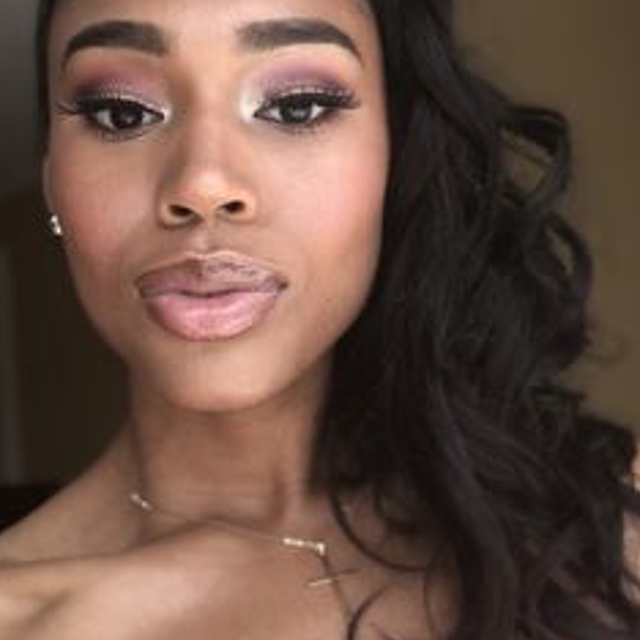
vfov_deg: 29.3
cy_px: 209
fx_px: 1213
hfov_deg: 29.5
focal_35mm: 58
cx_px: 306
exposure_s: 1/120
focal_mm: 2.87
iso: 32
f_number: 2.2
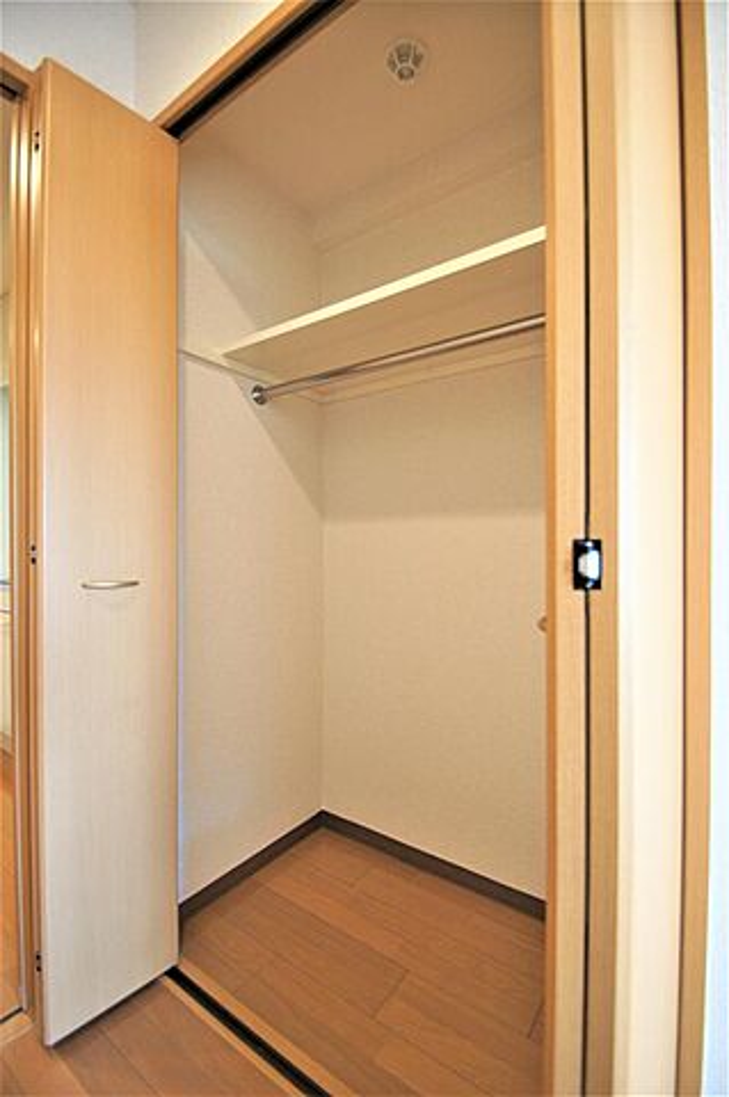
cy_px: 548
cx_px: 364
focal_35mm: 15
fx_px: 457
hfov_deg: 77.2
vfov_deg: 100.4
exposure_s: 1/30
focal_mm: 10
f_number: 3.5
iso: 400
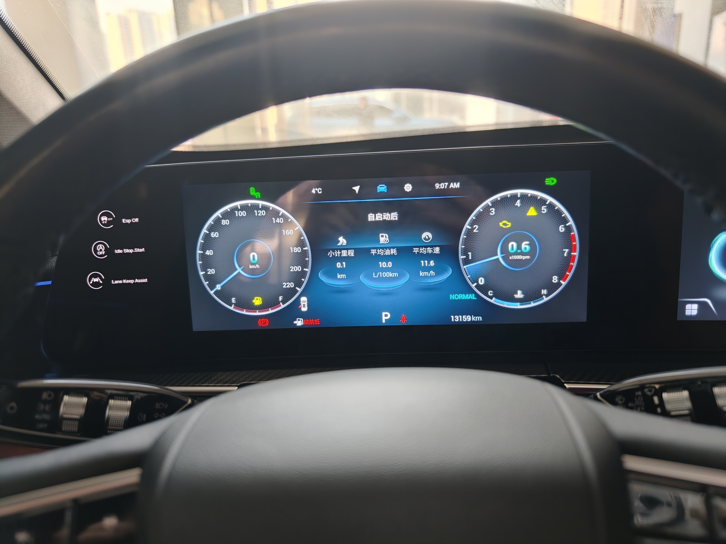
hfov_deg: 73.9
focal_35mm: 23
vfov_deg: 58.9
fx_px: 482
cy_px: 272
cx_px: 363
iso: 500
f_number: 1.8
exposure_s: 1/100
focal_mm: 8.67
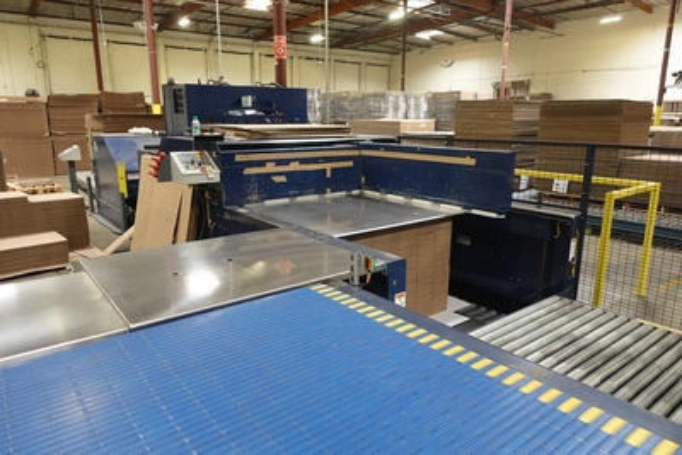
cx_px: 341
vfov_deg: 53.2
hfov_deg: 73.7
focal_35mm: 24
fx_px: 455
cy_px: 228
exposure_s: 1/250
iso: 2000
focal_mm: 8.8
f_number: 1.8
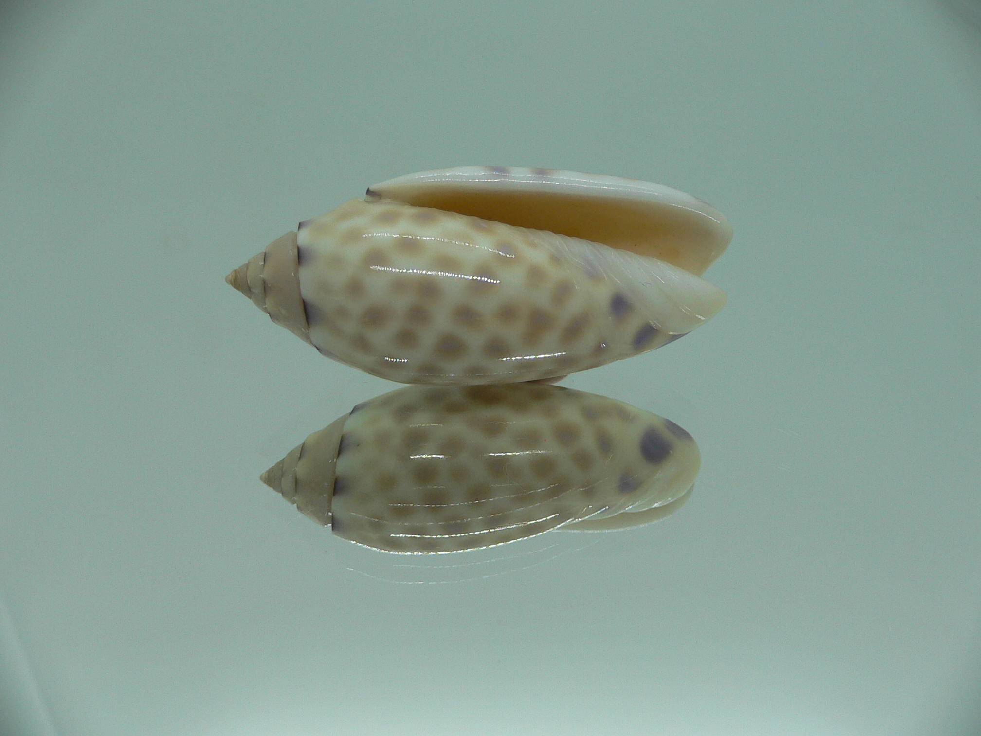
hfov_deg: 52.6
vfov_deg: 40.7
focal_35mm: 35
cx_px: 490
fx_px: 992
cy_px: 368
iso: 80
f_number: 2.8
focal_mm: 4.6
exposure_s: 1/60
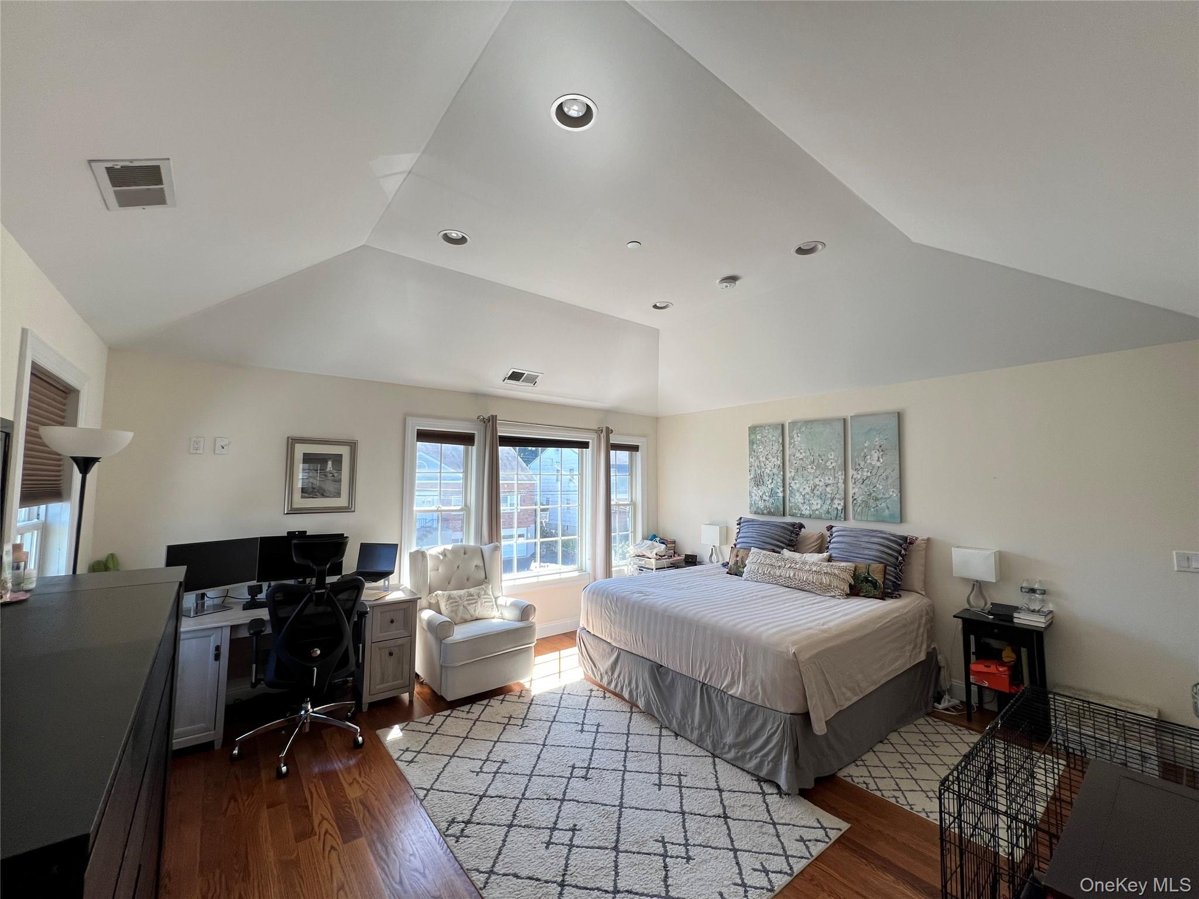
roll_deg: +0.5
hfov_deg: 106.2
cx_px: 600
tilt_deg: +3.6
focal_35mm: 13
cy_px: 450
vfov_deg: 89.9
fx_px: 450
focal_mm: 1.57
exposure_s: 1/99
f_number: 1.8
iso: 100
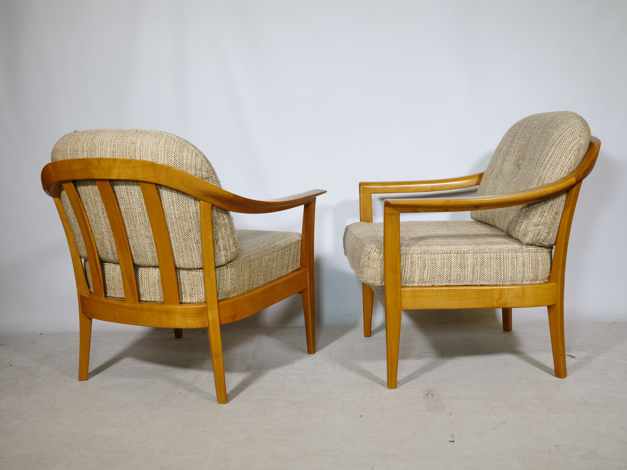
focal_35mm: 44
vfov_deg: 32.9
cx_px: 314
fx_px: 797
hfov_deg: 42.9
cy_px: 235
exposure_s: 1/60
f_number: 3.5
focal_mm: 22
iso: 200
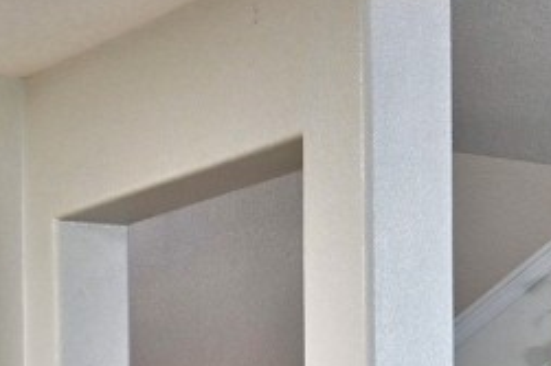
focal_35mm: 138
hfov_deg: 14.7
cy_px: 690
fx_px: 2111
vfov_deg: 9.4
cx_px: 53
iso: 400
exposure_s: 1/8
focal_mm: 30
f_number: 8
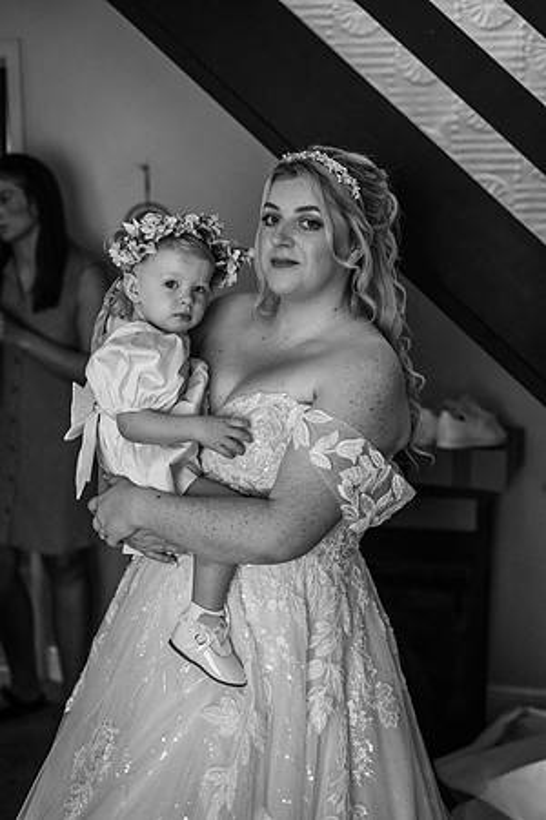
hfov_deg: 27.0
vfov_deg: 39.6
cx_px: 273
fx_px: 1137
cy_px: 410
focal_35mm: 50
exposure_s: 1/200
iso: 1250
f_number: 2.2
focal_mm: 50
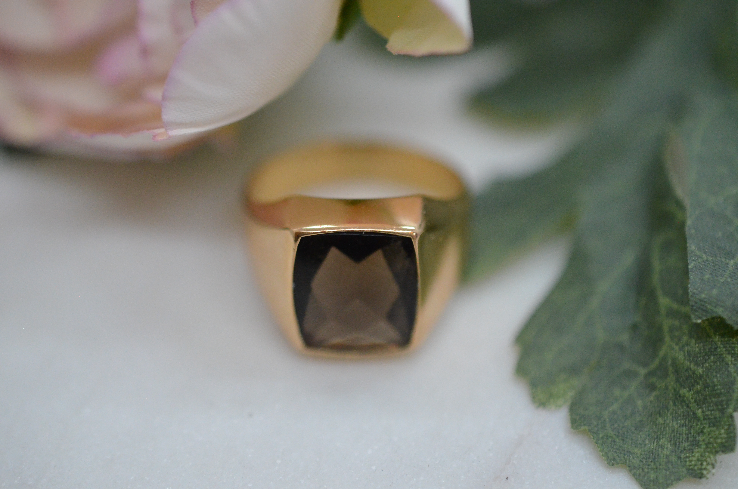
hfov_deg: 33.5
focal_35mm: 60
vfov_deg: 22.5
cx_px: 369
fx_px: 1227
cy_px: 244
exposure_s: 1/4000
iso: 3200
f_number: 3.3
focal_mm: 40
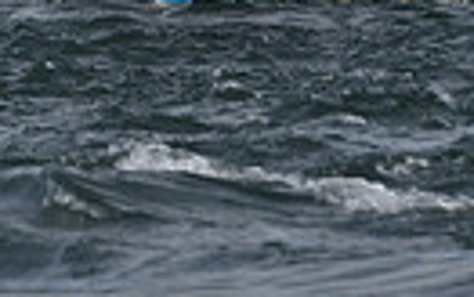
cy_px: -681
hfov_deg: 3.3
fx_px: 8155
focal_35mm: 631
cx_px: 74
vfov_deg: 2.1
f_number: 7.1
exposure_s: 1/800
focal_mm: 140
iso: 250
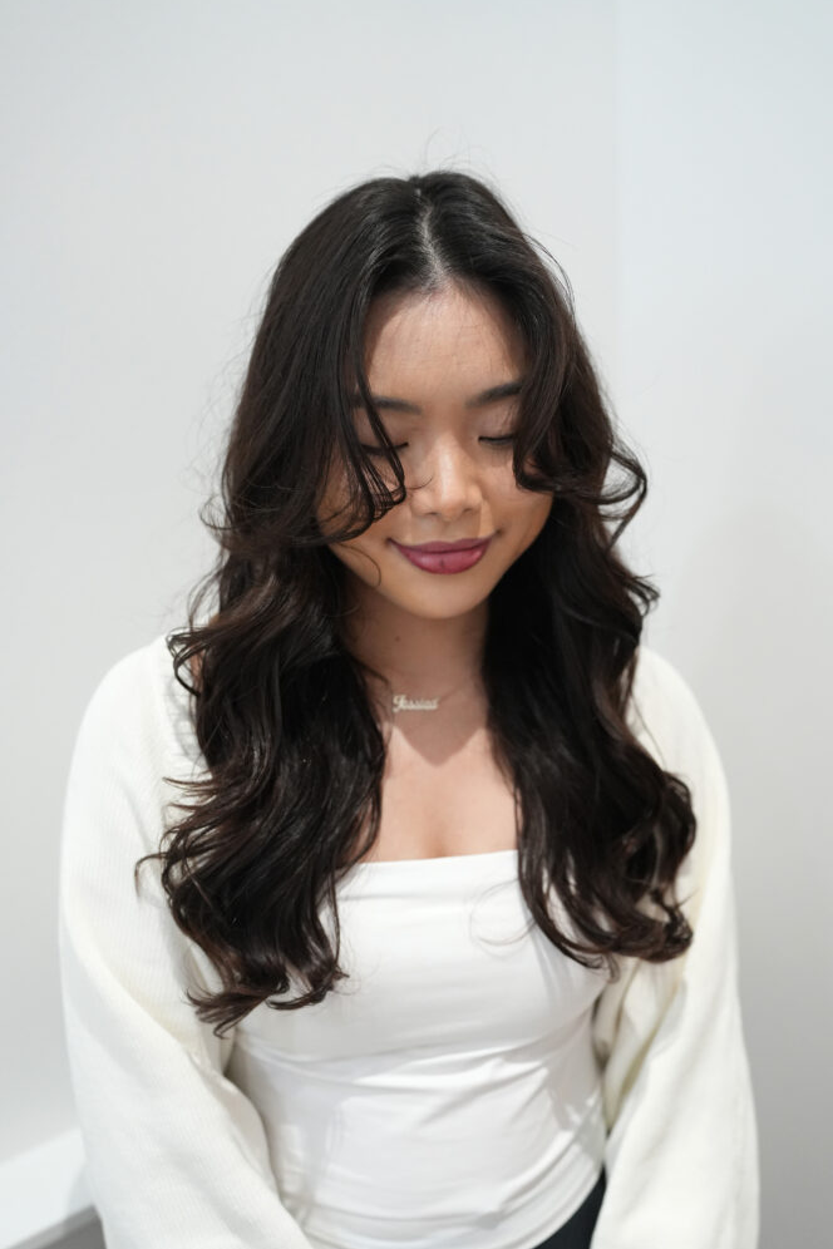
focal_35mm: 36
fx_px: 1249
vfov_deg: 53.1
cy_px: 626
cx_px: 418
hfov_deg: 36.9
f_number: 2.5
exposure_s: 1/320
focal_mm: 35
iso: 3200
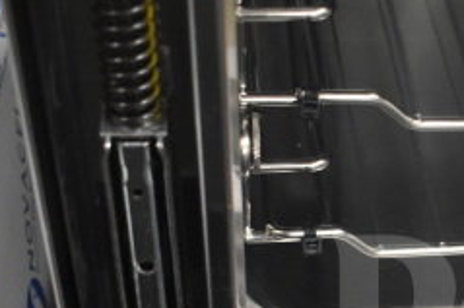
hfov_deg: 21.1
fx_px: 1185
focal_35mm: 92
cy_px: 388
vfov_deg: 14.3
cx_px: 505
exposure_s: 1/40
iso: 3600
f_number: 3.8
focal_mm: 24
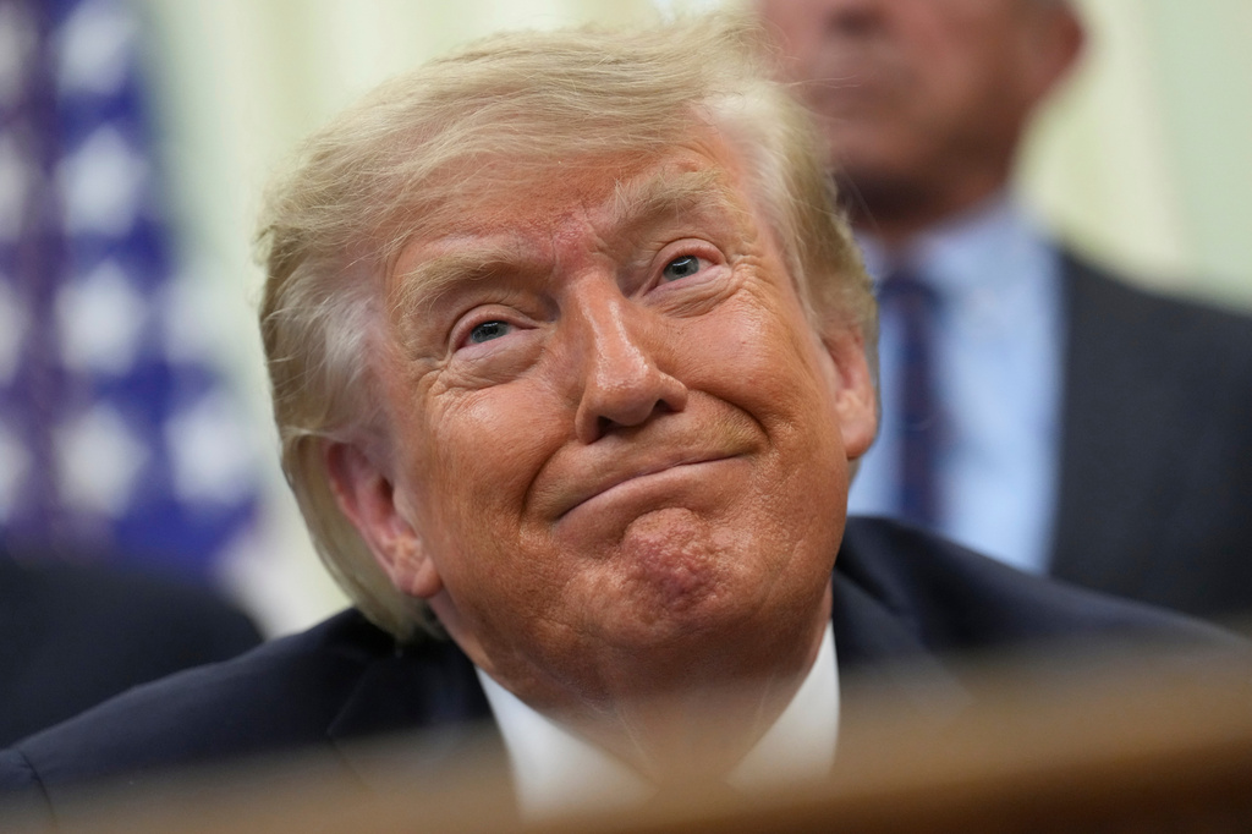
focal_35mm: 200
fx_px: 6953
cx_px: 626
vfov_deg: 6.9
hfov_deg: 10.3
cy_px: 417
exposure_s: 1/320
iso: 5000
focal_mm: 200
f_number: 3.5
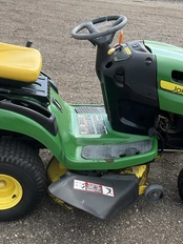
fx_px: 352
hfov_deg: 29.1
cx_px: 98
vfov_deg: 38.2
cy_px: 134
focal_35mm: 50
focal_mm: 3
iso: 25
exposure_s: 1/657
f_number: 1.8
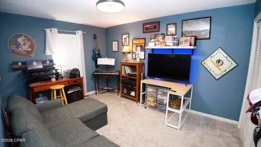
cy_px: 74
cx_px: 130
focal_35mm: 17
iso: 1600
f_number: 4
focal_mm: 16
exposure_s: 1/160
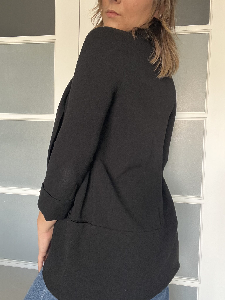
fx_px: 260
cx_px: 112
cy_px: 150
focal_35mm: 30
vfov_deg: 60.0
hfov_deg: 46.8
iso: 400
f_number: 2.2
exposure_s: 1/42
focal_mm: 2.71
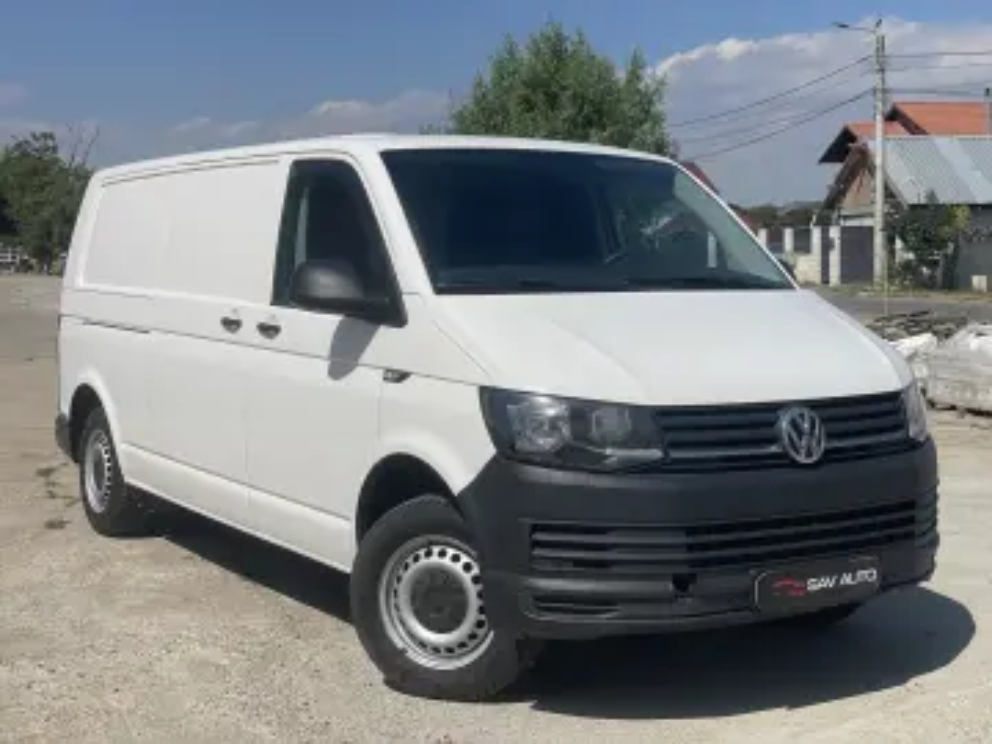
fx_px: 1490
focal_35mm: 52
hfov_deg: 36.8
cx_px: 496
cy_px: 372
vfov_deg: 28.0
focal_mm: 6
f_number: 2
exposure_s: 1/5319
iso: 32
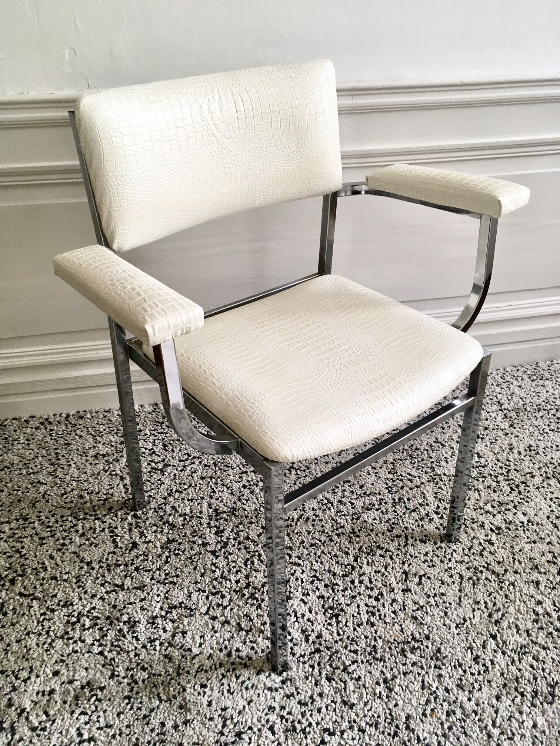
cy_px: 373
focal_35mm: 29
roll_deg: -0.7
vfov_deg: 61.7
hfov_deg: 48.2
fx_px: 626
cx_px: 280
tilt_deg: -35.0
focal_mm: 4.15
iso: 50
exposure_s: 1/33
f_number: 2.2
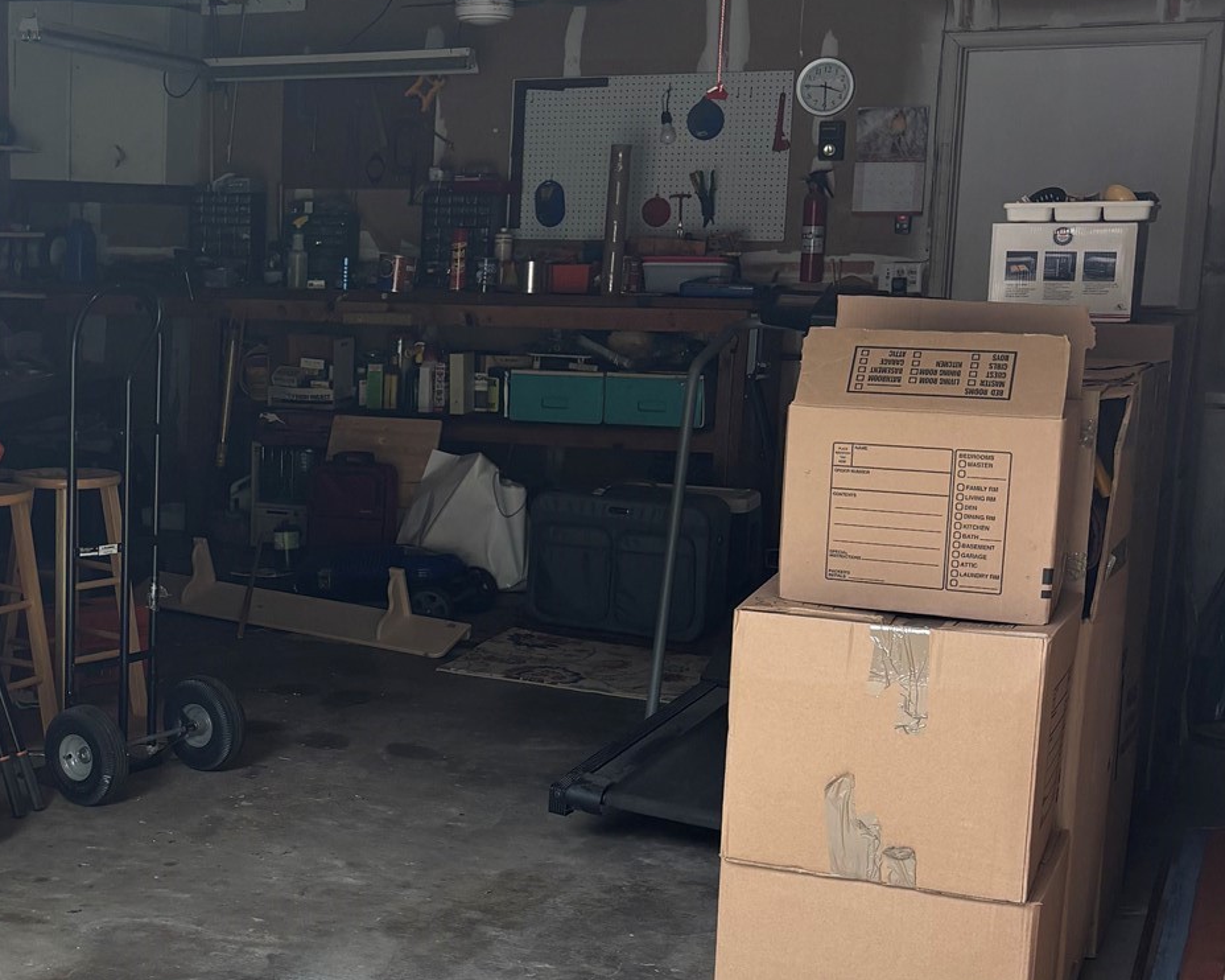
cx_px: 222
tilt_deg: -10.3
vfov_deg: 27.1
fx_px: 2030
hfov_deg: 32.5
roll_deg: -0.9
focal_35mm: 56
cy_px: 572
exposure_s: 1/210
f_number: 1.6
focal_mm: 5.96
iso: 40
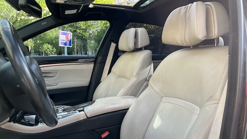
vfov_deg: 40.2
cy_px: 64
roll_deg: -1.1
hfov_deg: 66.0
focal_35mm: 29
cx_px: 122
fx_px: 190
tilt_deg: -2.7
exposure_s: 1/371
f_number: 1.5
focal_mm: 5.7
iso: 50
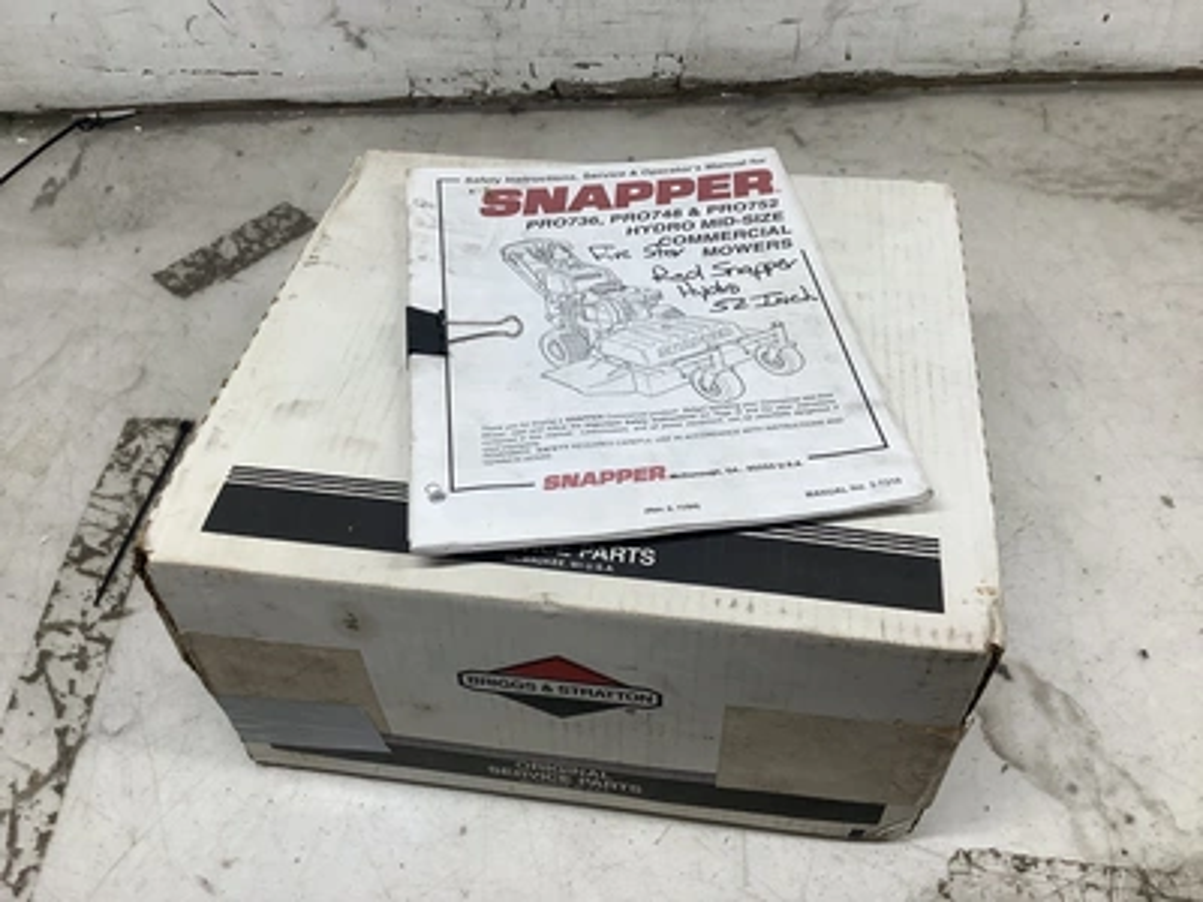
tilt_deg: -48.6
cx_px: 602
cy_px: 451
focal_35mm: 31
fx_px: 1077
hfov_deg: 58.4
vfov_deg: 45.4
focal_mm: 3.3
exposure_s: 1/120
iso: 50
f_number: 2.4
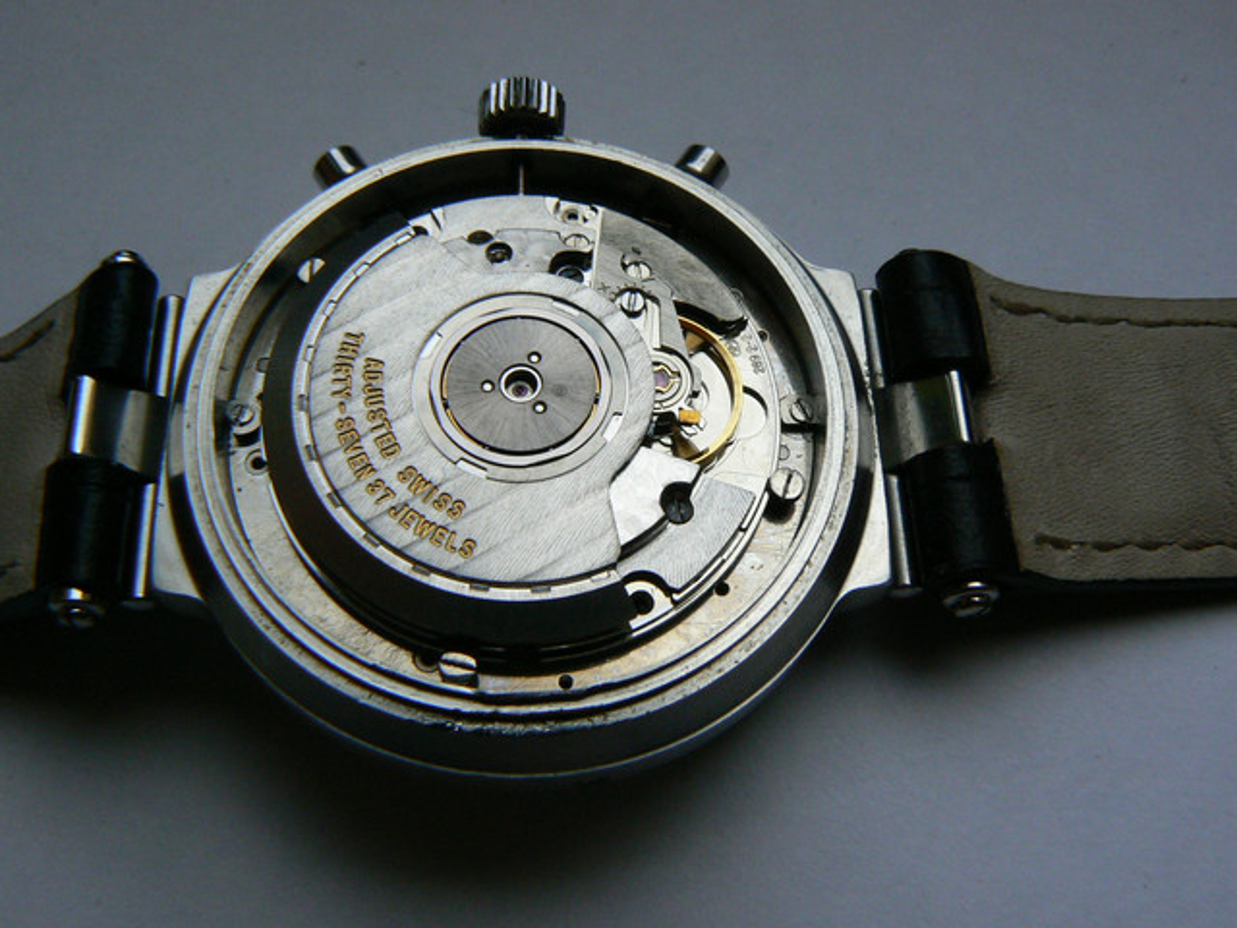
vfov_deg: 39.7
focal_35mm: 36
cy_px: 464
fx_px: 1286
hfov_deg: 51.4
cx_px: 618
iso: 200
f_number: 8
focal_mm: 6
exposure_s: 1/400
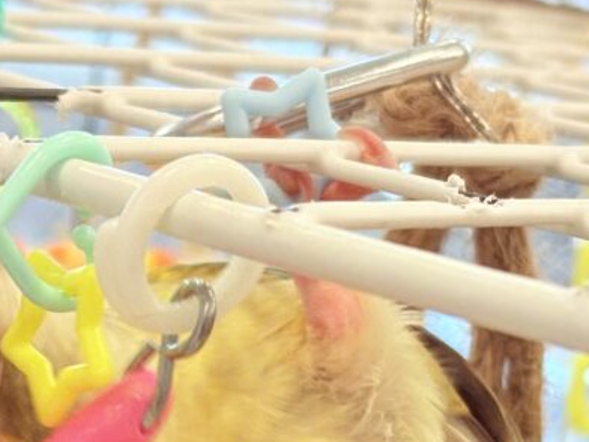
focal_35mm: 159
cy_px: 654
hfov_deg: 12.3
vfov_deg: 9.1
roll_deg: -7.7
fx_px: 2705
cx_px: 71
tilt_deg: -16.5
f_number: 1.6
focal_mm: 5.96
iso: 80
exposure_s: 1/116
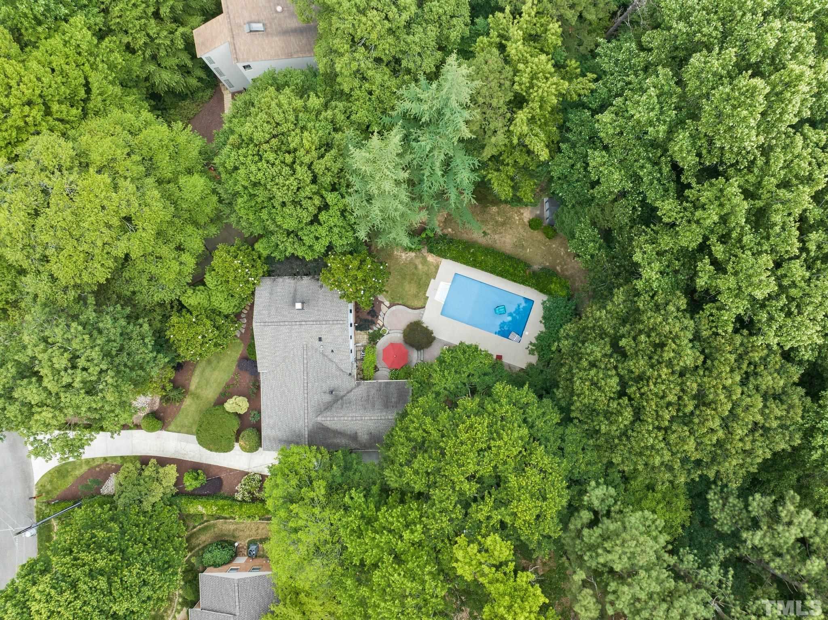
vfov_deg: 56.8
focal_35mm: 24
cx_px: 414
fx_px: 574
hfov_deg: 71.6
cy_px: 310
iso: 100
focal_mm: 12.29
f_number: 2.8
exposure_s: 1/100
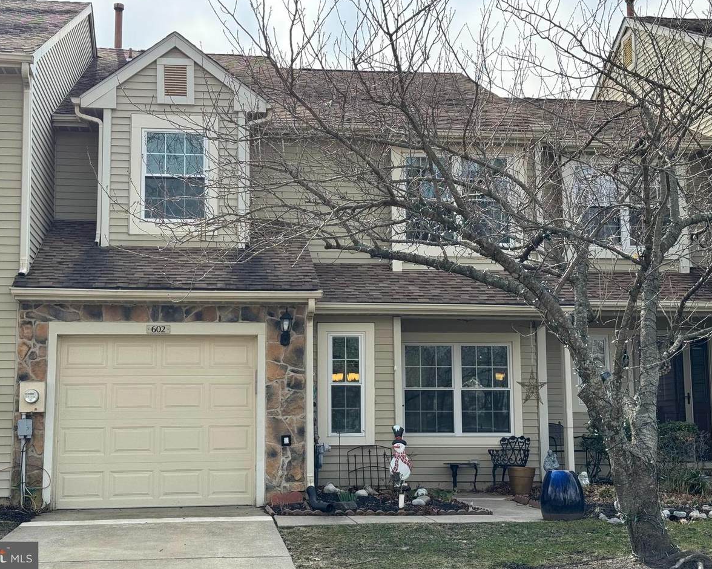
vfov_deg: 29.7
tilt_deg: +8.2
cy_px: 282
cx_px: 331
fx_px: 1075
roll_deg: +0.0
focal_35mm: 51
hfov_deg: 36.6
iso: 64
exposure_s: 1/1133
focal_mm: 6.76
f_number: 1.78
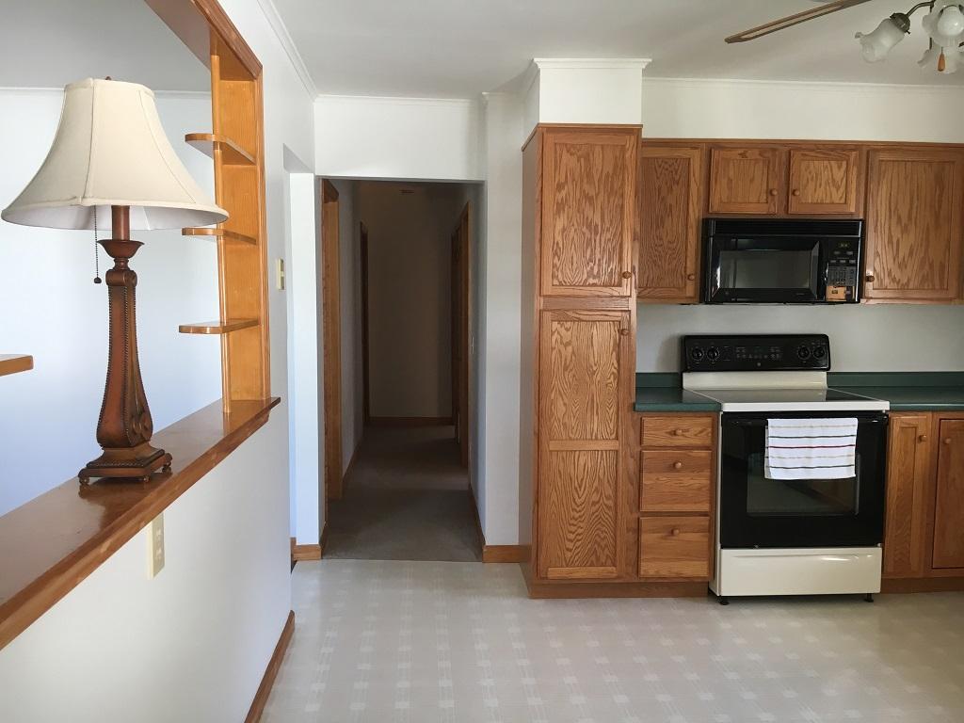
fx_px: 808
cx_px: 482
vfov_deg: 48.2
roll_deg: +0.3
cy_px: 362
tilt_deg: -4.4
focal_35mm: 29
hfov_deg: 61.7
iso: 50
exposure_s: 1/30
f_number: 2.2
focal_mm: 4.15
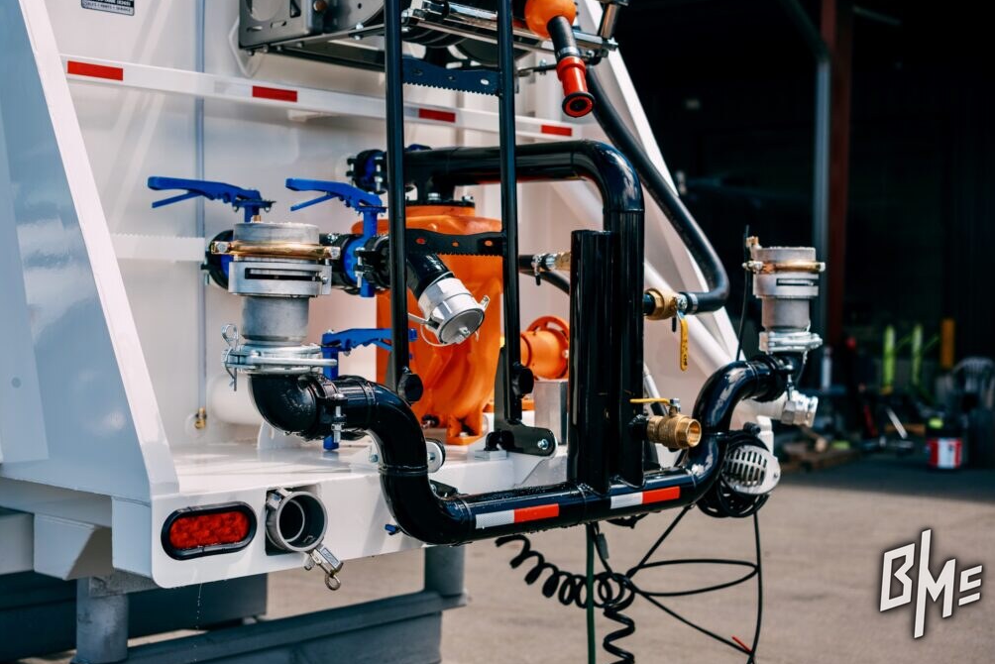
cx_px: 506
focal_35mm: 51
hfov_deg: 38.9
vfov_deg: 26.5
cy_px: 332
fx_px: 1410
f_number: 2
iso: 100
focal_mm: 33
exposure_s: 1/1600
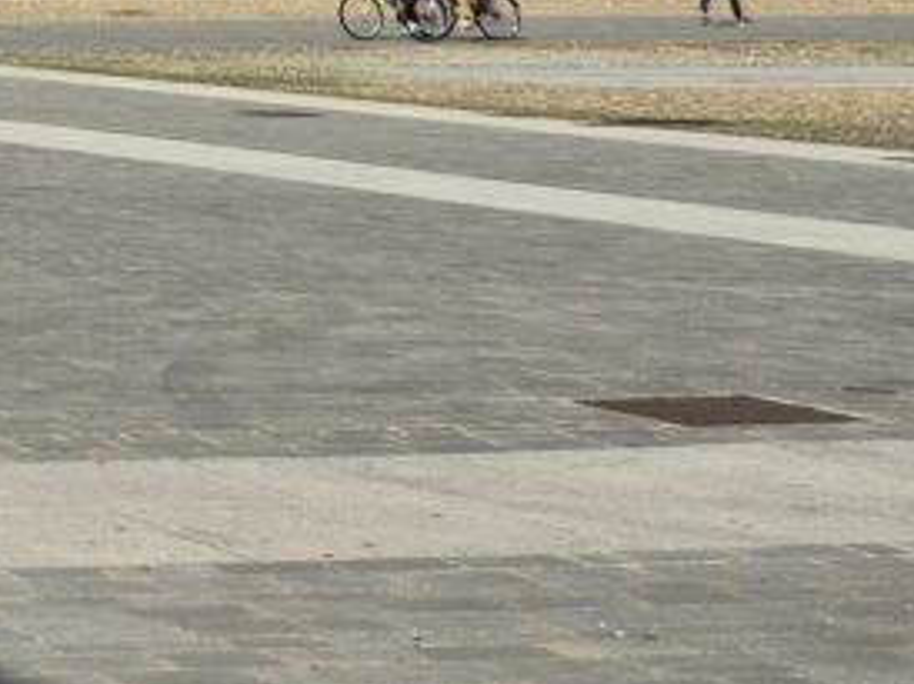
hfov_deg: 12.4
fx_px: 3403
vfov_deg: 9.8
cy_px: -1054
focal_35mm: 129
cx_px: -1214
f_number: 1.8
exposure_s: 1/2656
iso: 25
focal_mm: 5.4
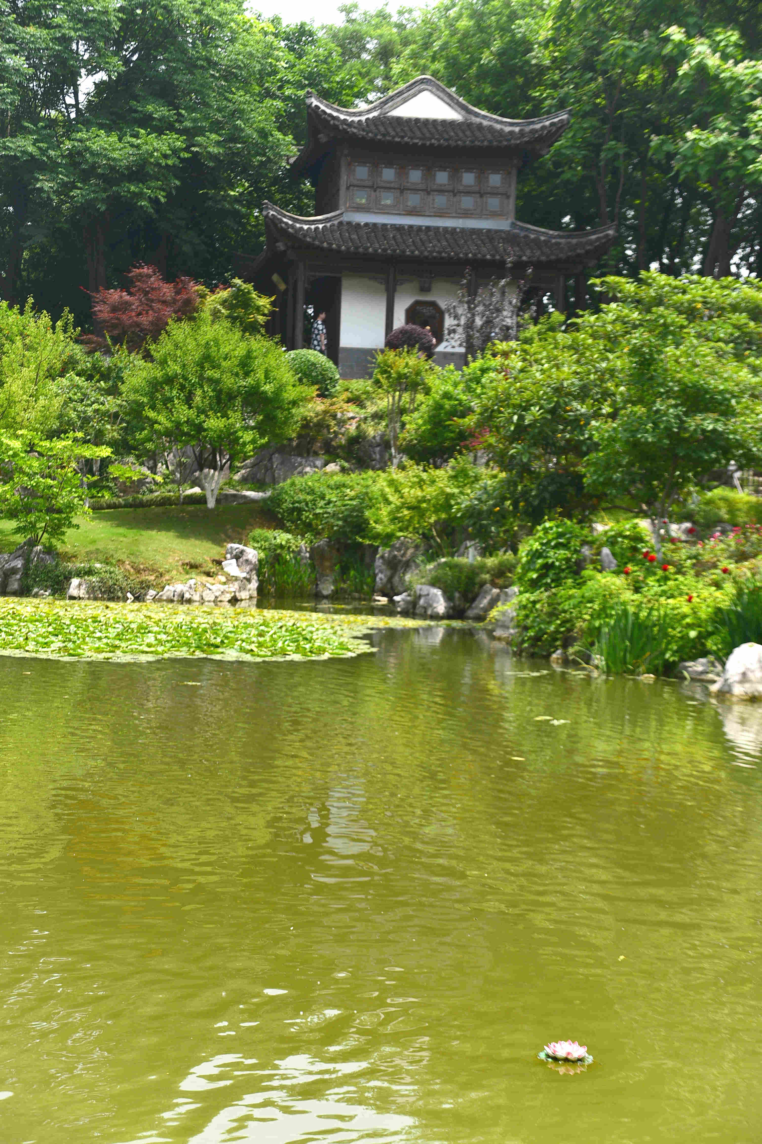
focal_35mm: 65
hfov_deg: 20.9
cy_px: 572
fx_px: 2064
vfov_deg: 31.0
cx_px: 381
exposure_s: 1/500
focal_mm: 65
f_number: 5.6
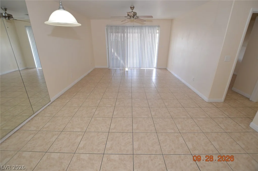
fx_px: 107
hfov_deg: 100.5
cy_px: 86
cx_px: 129
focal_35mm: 15
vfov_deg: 77.2
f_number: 4
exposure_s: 1/60
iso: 400
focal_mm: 10
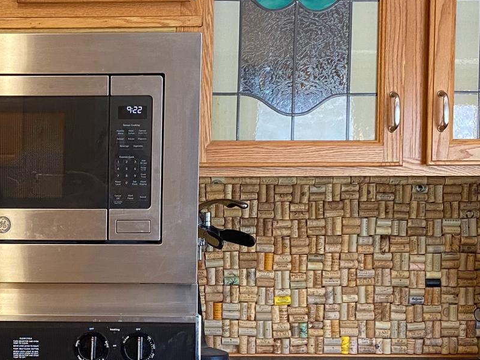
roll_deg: -0.8
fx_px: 929
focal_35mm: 67
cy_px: 245
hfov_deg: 27.5
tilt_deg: -3.4
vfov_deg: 21.8
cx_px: 18
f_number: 1.8
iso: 160
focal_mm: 4.25
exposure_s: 1/60
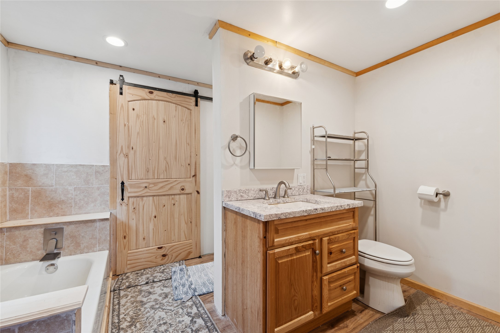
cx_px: 250
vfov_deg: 77.3
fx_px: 208
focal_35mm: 15
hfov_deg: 100.4
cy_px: 166
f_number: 6.3
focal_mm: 10
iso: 100
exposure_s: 1/8
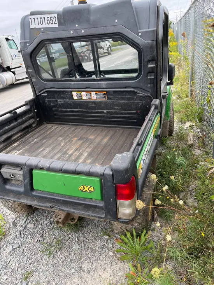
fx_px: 214
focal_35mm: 26
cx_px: 107
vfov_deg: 67.3
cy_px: 142
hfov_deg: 53.1
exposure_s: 1/209
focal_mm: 5.1
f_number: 1.6
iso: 40
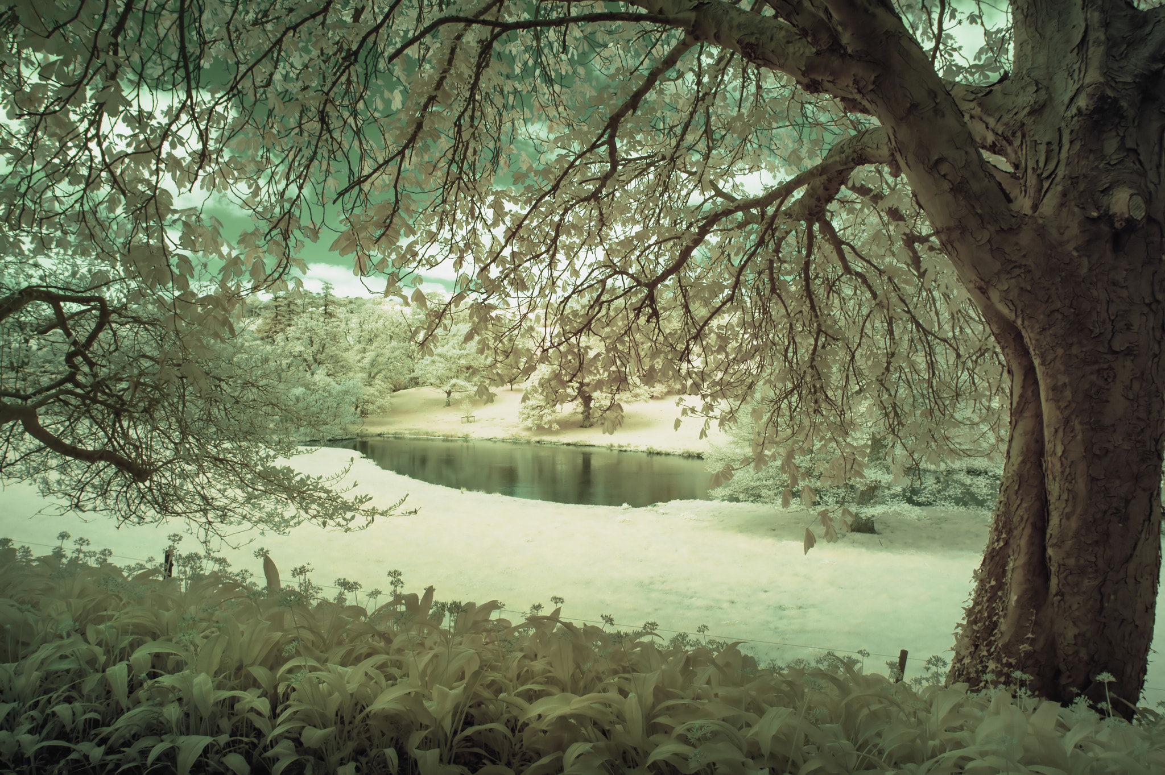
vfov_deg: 53.1
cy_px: 388
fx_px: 776
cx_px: 582
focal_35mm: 24
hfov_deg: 73.8
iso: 200
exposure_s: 1/60
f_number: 16
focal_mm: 24
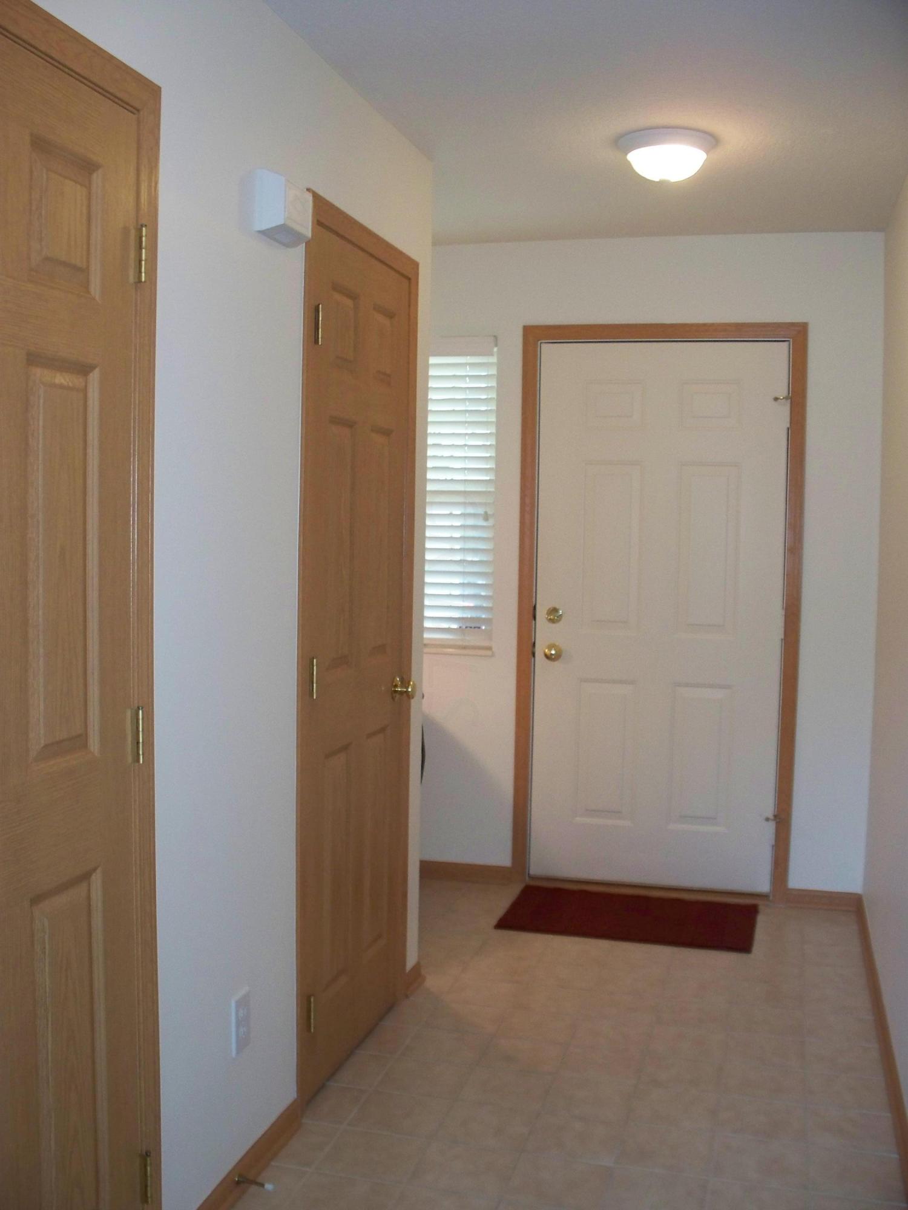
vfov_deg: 51.4
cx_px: 454
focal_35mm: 36
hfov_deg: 39.7
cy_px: 605
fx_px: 1259
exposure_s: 1/50
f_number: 2.8
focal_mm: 7.54
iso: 200
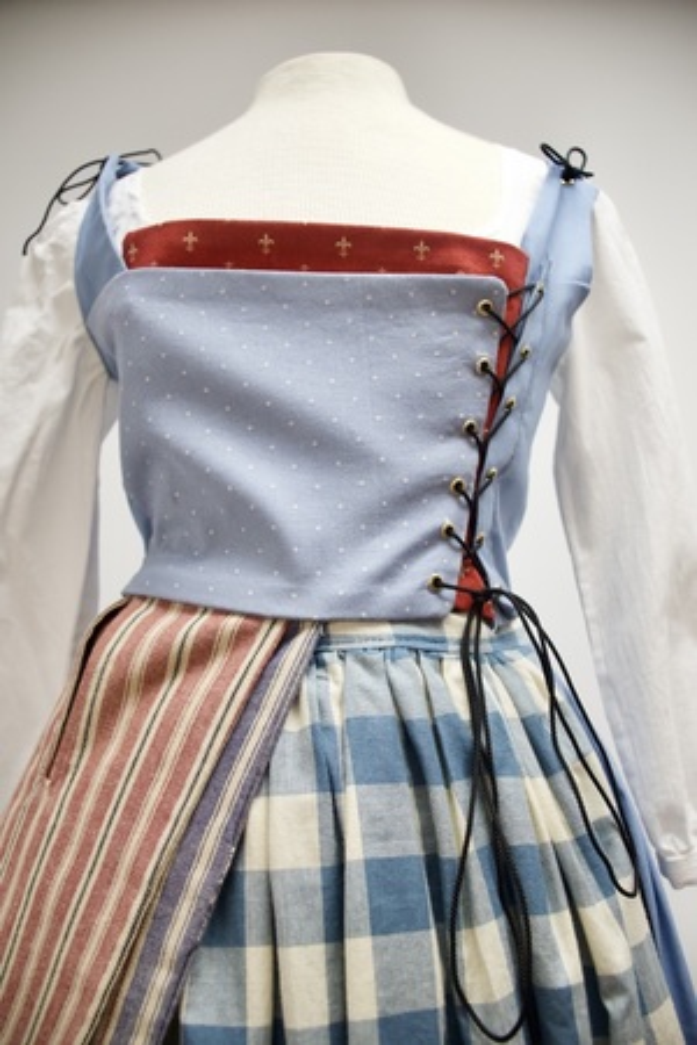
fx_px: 784
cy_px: 522
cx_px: 348
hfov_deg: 47.9
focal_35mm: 27
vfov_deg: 67.4
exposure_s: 1/250
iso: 1600
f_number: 3.5
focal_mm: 18
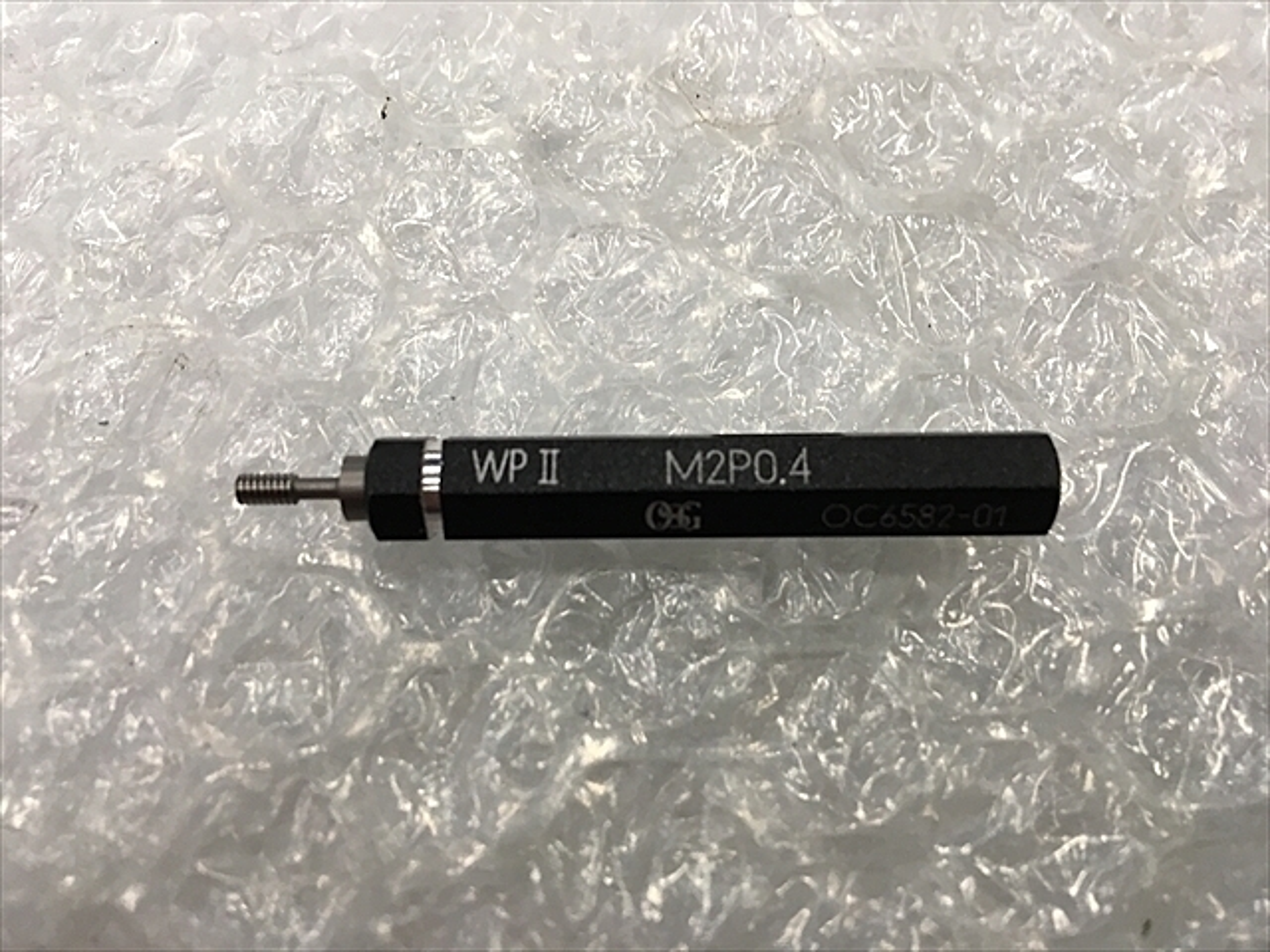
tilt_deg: -71.3
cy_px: 476
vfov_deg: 48.2
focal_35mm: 29
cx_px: 635
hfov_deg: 61.7
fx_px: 1064
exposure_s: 1/30
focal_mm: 4.15
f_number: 2.2
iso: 64
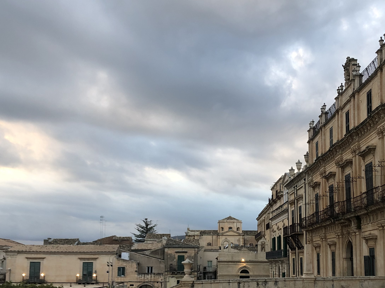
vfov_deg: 27.9
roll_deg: +0.5
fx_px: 578
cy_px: 185
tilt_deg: +8.0
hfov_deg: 36.7
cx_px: 227
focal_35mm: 52
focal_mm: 4
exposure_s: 1/113
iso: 20
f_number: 1.8
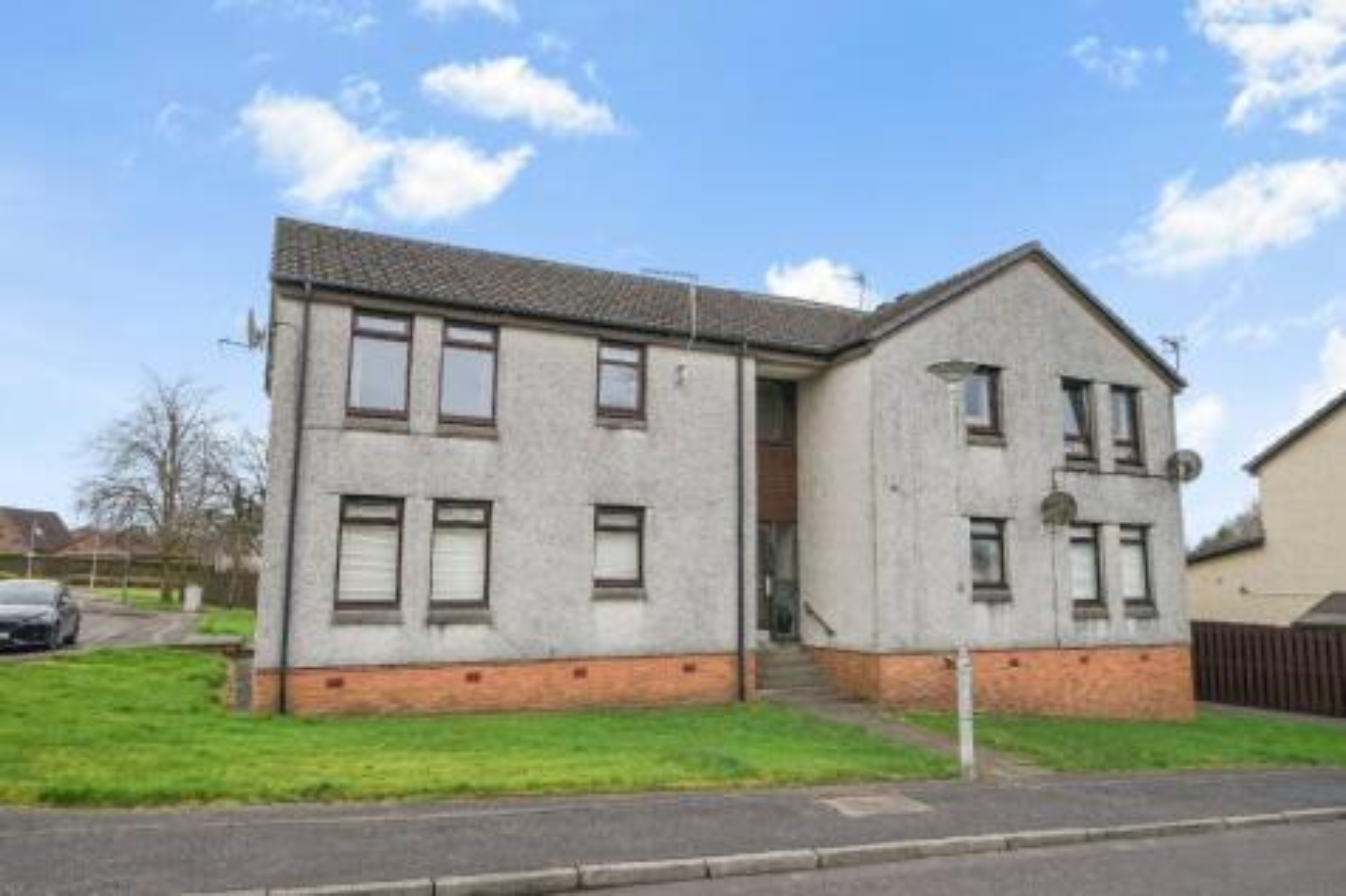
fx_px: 897
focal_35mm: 24
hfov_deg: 73.8
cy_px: 448
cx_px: 673
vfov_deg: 53.1
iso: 100
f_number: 9
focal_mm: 24
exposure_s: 1/100
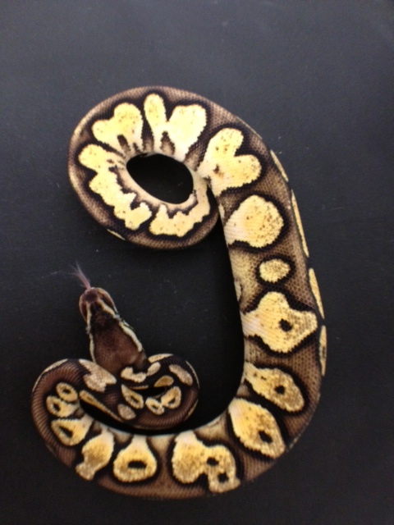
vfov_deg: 52.6
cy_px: 262
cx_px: 197
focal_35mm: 35
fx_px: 531
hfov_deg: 40.7
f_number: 2.4
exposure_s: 1/20
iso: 250
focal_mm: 4.28
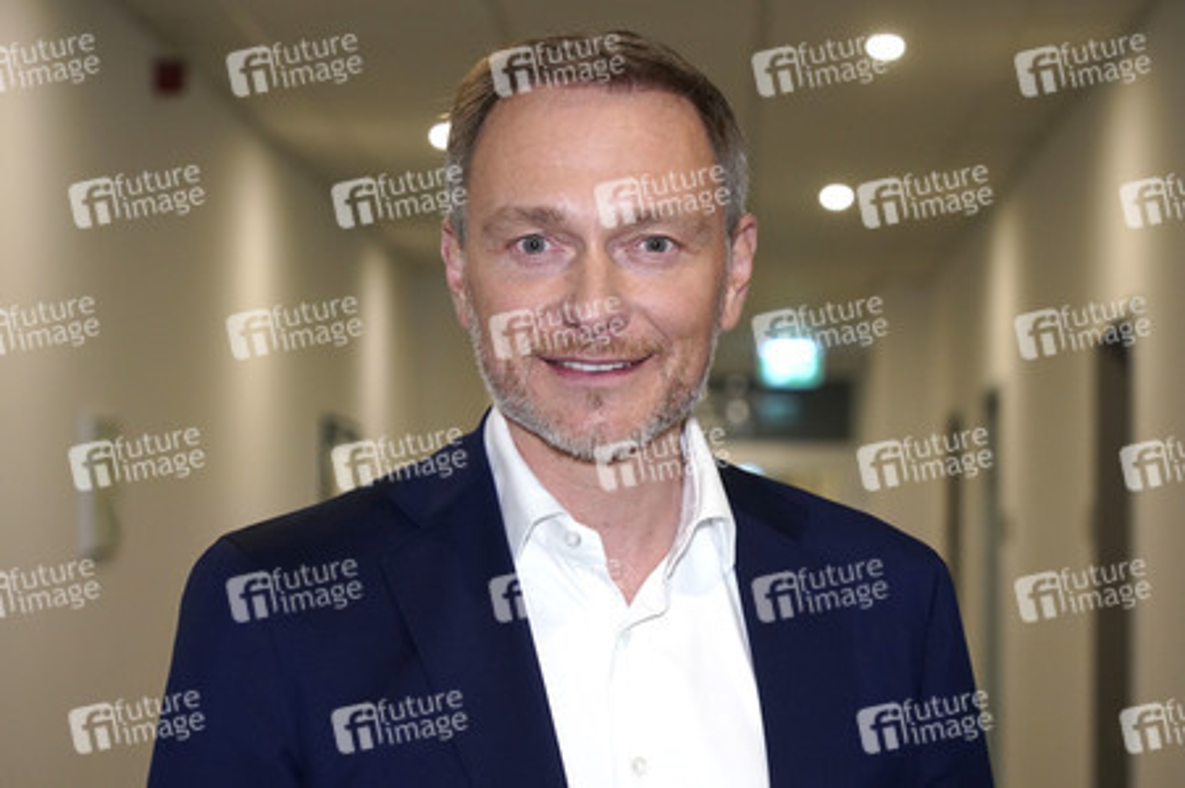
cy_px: 394
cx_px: 592
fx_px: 2434
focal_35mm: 74
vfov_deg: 18.4
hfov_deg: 27.4
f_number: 5
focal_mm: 74
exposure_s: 1/60
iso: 2000
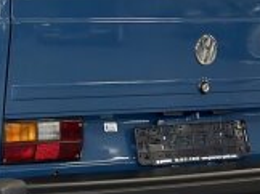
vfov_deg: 7.8
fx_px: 1425
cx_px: -56
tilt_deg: -1.2
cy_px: 13
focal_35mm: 190
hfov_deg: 10.3
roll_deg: -1.5
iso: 200
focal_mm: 6.86
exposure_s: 1/60
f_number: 1.78
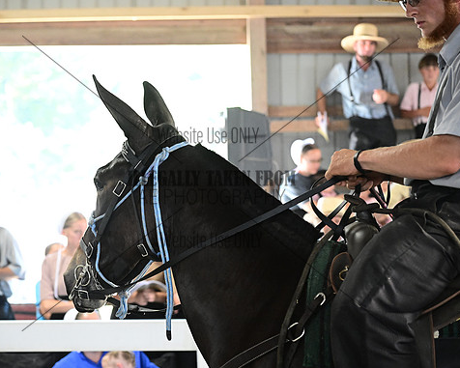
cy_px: 186
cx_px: 212
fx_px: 1198
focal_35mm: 88
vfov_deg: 17.5
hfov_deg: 21.7
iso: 6400
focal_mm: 77
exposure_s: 1/357
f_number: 4
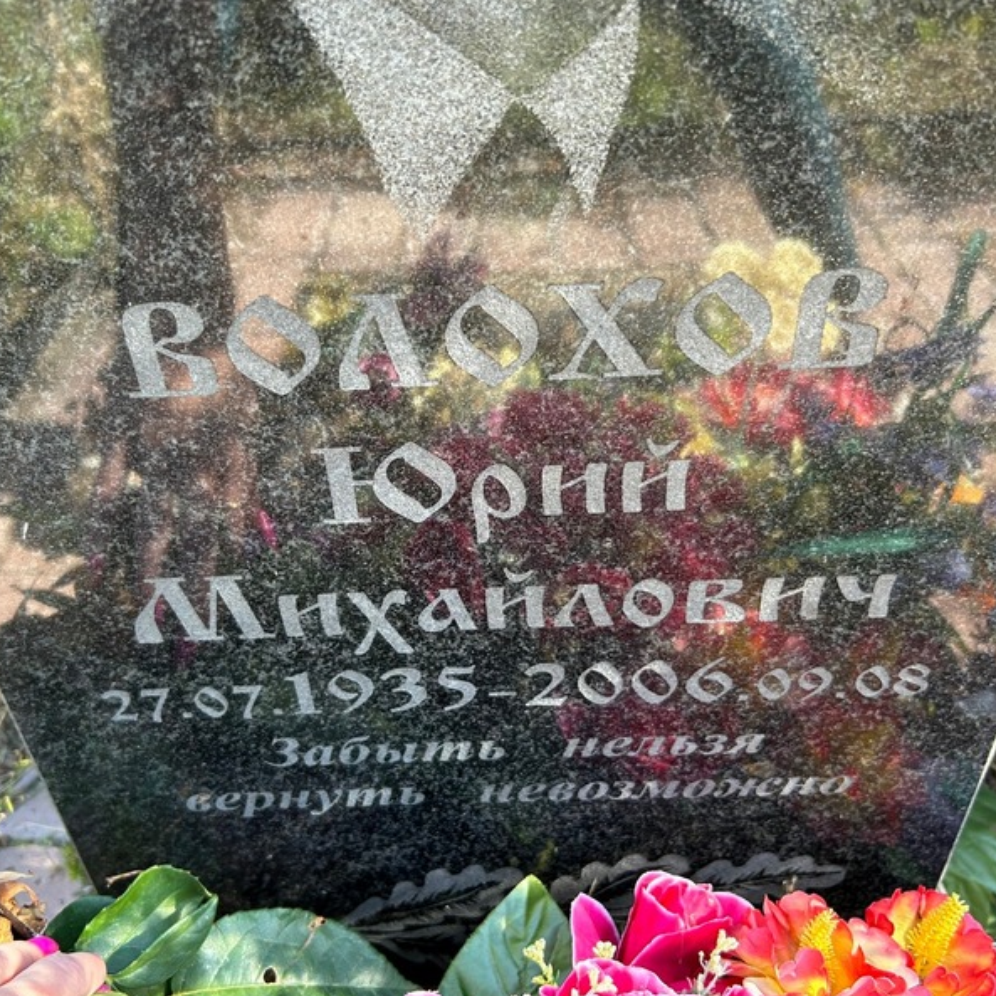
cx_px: 465
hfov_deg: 52.5
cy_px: 502
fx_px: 1009
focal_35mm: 31
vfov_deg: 52.5
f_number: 1.5
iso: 50
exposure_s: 1/121
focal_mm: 5.7
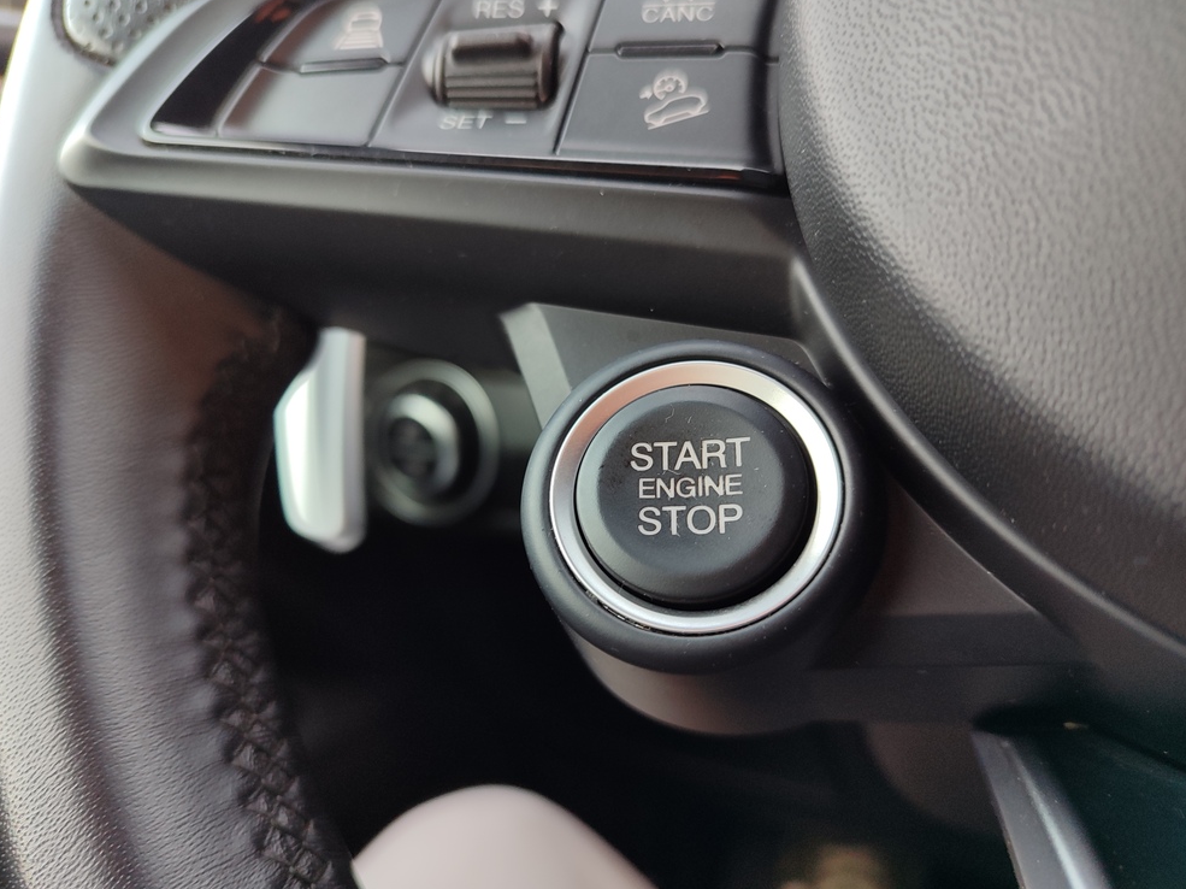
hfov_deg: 67.3
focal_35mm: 26
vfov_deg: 53.0
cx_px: 580
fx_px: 890
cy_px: 448
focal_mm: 5.95
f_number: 1.89
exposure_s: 1/50
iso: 197
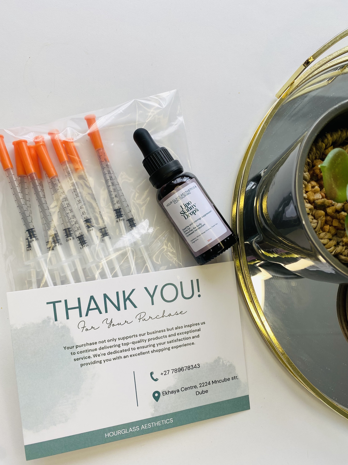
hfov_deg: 53.1
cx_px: 174
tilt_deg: -79.7
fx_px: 349
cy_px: 232
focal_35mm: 26
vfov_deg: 67.3
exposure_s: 1/100
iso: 40
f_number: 1.8
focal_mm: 4.25
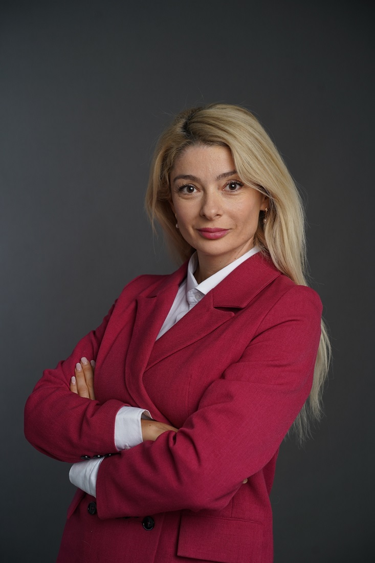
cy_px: 282
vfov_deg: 36.3
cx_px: 188
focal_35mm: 55
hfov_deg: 24.6
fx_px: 860
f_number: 5.6
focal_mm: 55
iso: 125
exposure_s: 1/160
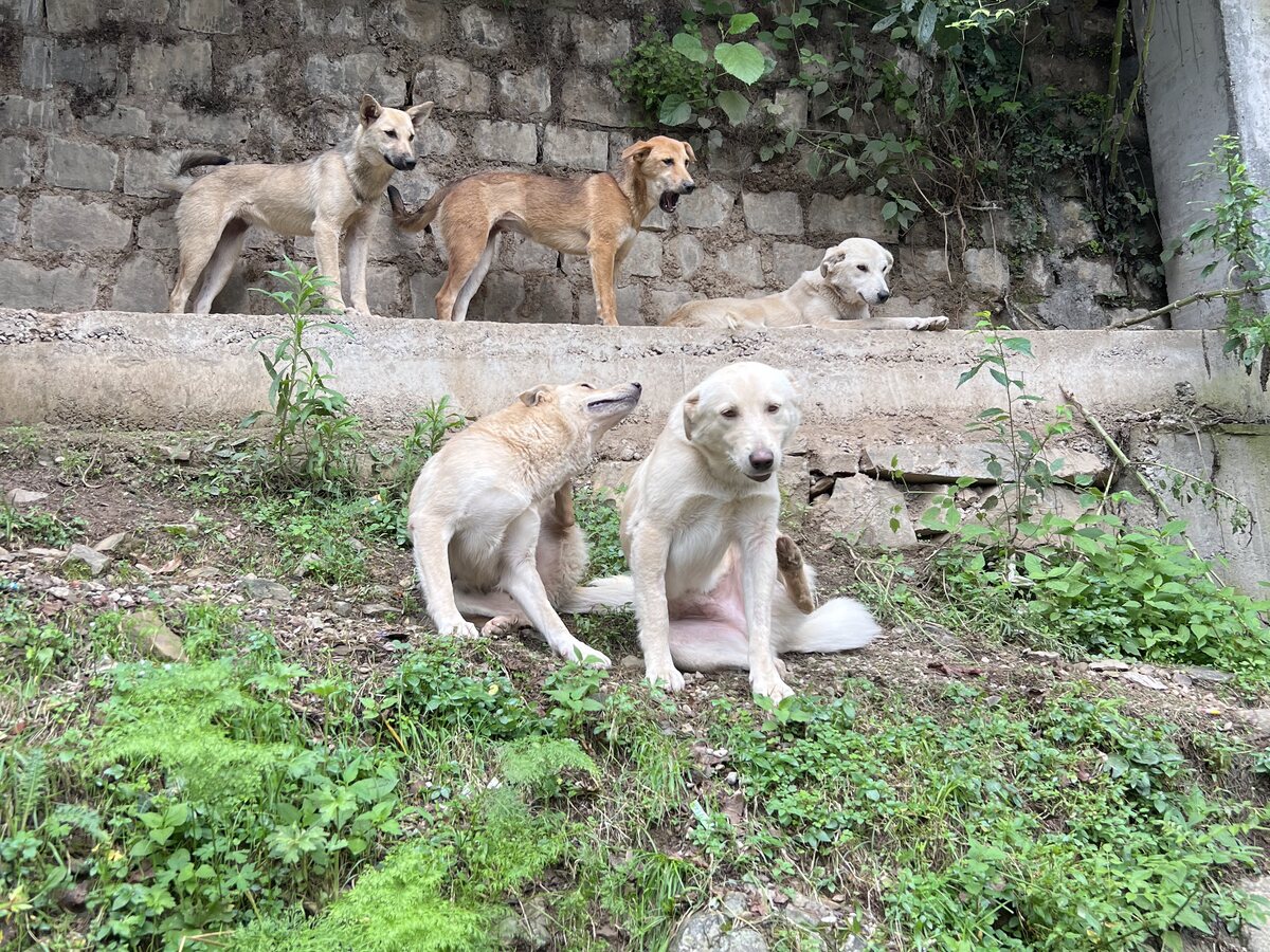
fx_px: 954
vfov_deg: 53.1
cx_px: 635
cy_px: 476
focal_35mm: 26
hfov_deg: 67.3
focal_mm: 5.7
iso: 40
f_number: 1.5
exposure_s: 1/216
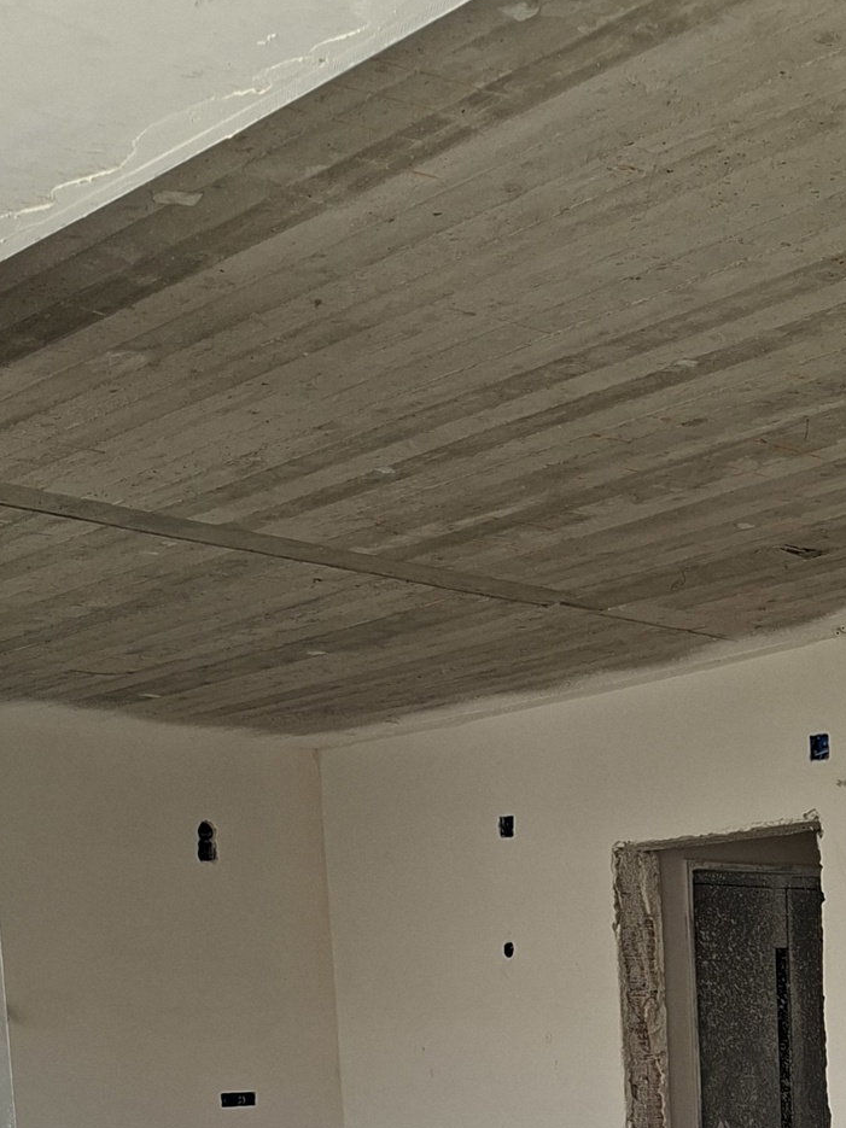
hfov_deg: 22.8
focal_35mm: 63
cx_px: 724
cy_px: 1297
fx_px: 2053
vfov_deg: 27.6
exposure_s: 1/139
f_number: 1.8
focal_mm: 5.54
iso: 50
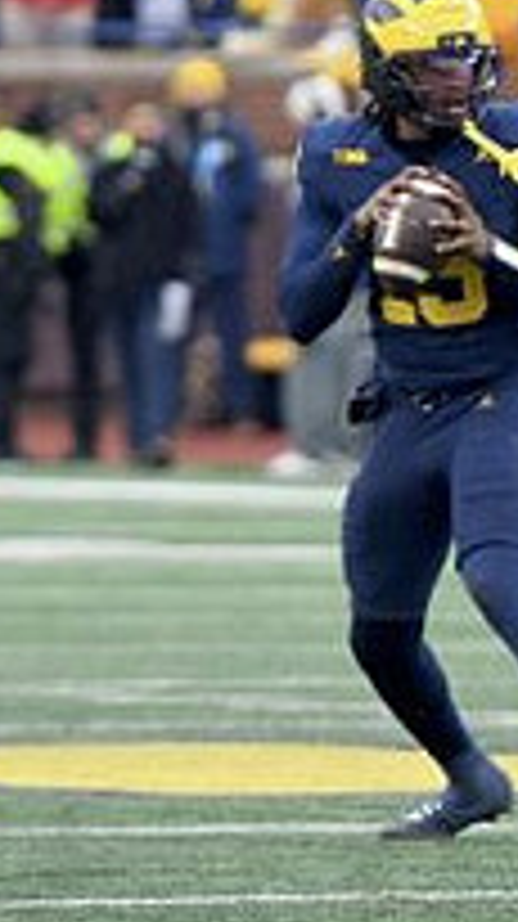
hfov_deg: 1.4
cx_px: 495
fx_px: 21753
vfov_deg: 2.4
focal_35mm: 889
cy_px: 369
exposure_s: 1/1000
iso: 800
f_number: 2.8
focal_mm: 200
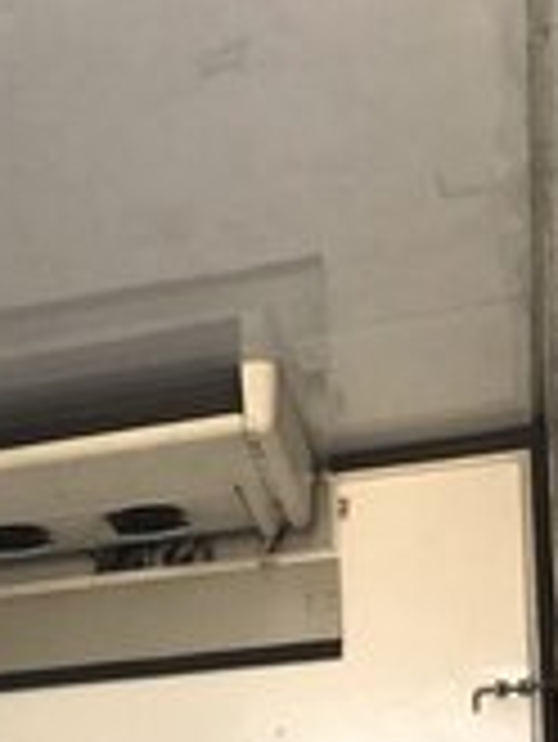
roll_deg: +1.8
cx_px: -230
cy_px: 953
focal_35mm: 84
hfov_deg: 16.3
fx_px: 1803
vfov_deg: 21.2
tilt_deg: +3.9
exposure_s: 1/100
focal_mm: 3.99
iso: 25
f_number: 1.8
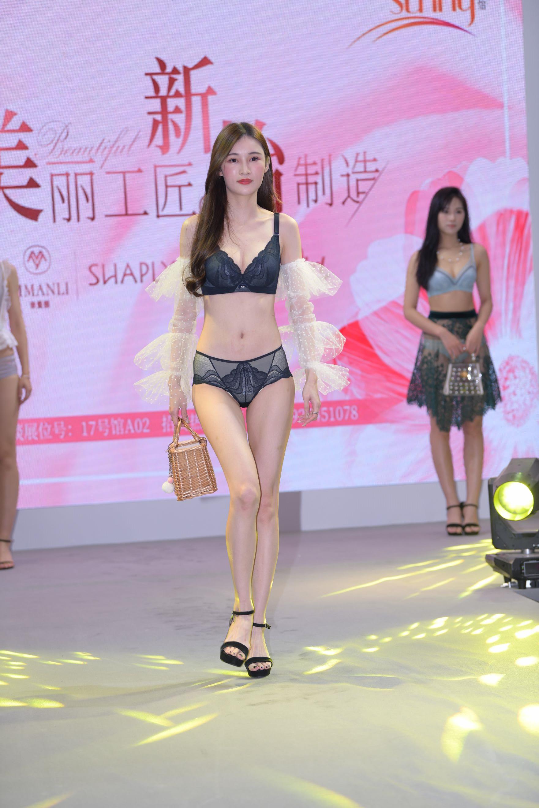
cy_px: 404
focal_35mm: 100
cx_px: 270
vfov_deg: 20.4
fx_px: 2245
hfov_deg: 13.7
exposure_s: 1/250
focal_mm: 100
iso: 320
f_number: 3.5
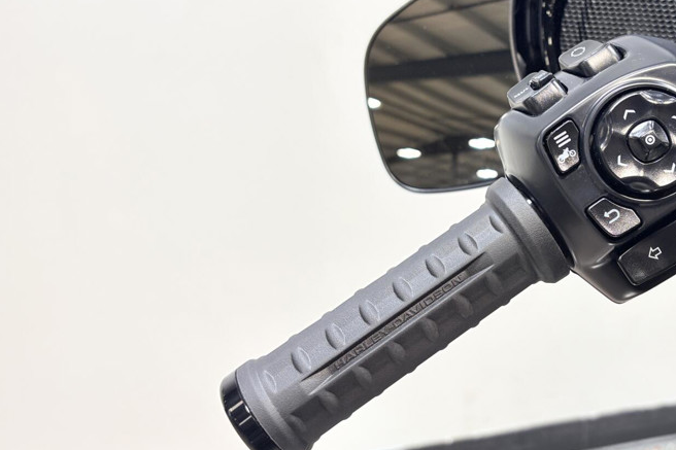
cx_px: 539
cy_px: 197
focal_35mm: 44
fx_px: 826
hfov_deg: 42.5
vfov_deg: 30.5
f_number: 1.6
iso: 50
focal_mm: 5.96
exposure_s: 1/120
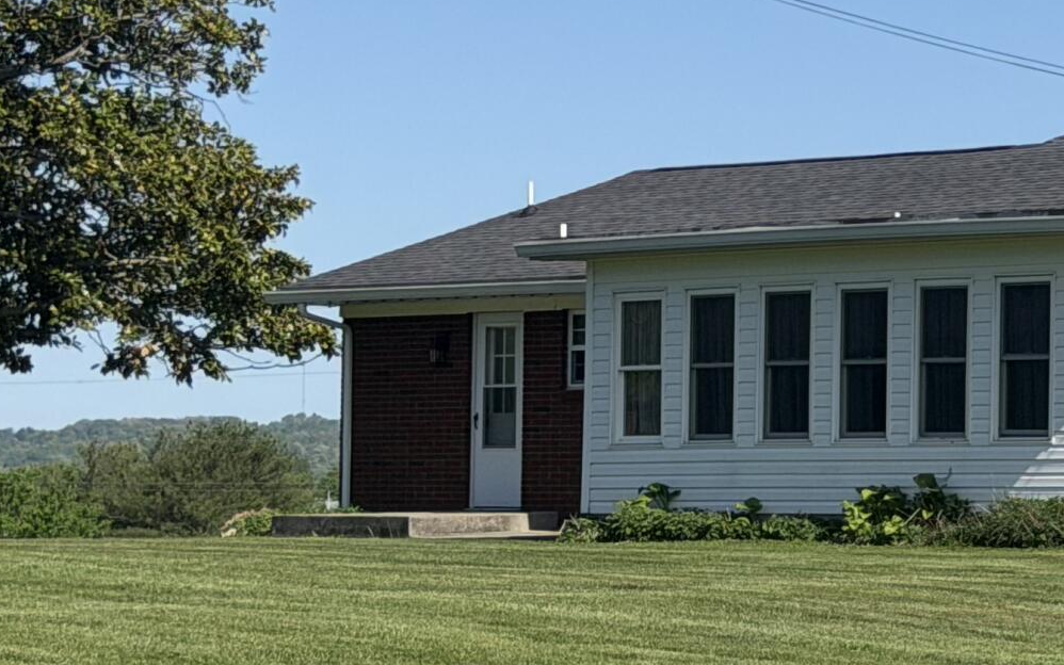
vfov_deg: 8.6
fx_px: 4437
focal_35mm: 153
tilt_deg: +1.7
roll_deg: -0.5
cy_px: 313
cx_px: 1521
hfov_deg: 13.0
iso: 64
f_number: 1.78
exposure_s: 1/6024
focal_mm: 6.76
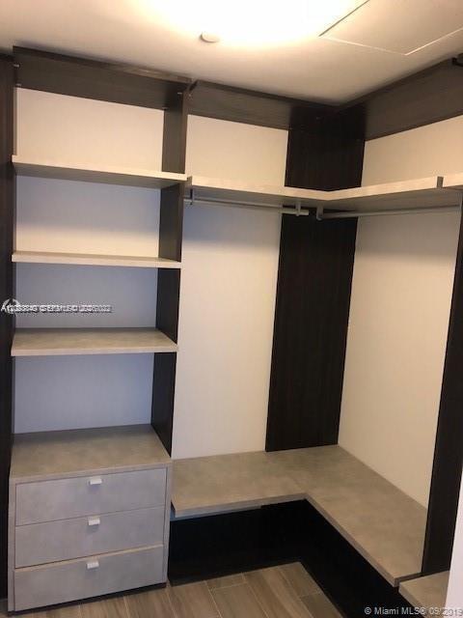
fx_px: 499
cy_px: 309
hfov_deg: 49.7
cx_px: 232
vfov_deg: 63.4
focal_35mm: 28
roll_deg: -3.1
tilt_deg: -7.4
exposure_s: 1/12
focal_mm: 4
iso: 100
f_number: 1.8
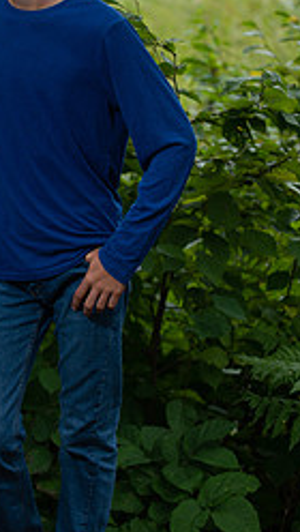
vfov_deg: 14.1
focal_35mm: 152
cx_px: 32
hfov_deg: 8.0
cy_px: 182
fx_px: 2144
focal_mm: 80
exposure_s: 1/200
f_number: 3.5
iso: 100
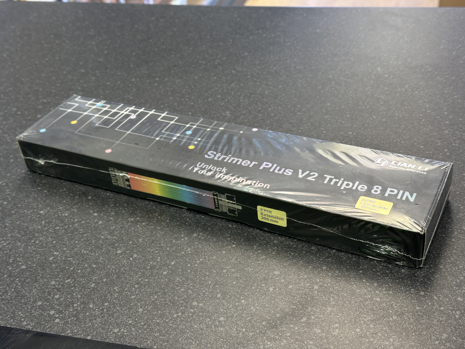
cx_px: 232
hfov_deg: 39.7
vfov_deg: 30.3
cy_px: 174
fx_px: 645
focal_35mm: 48
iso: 50
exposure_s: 1/50
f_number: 1.78
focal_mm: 6.86
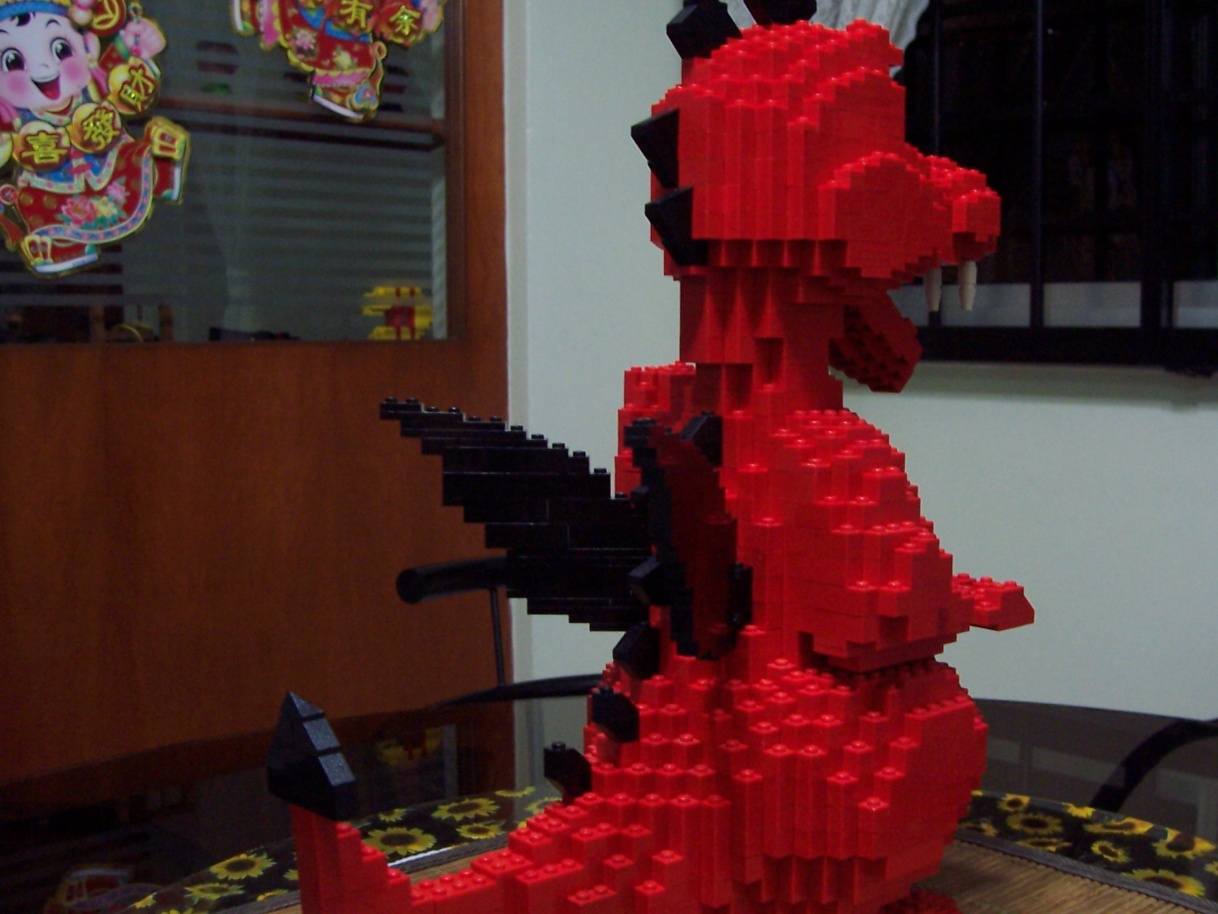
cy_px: 527
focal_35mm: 42
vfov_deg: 34.3
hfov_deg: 44.5
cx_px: 737
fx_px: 1478
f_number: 2.7
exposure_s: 1/8
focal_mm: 5.6
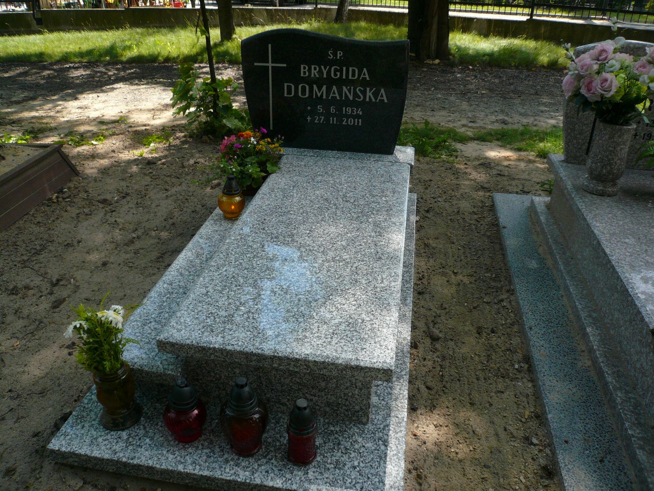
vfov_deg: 49.7
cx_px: 327
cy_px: 246
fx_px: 529
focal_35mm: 28
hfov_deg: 63.4
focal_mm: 4.6
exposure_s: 1/640
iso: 100
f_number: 2.8
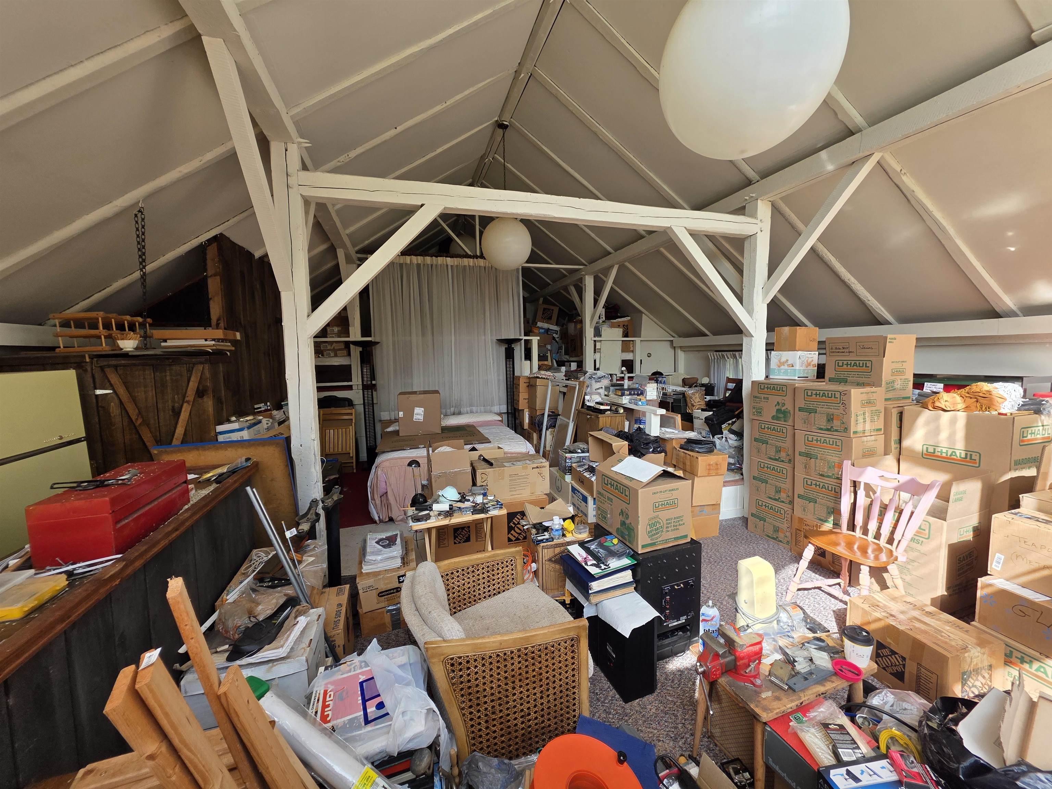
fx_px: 395
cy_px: 394
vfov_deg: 89.9
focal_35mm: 13
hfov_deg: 106.2
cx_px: 526
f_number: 1.9
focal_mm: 2.2
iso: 40
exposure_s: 1/252
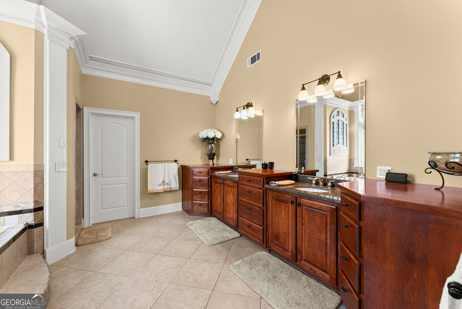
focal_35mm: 14
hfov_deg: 104.2
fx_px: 180
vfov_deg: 81.3
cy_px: 154
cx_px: 231
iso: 640
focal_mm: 14
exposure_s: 1/2.5
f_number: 14
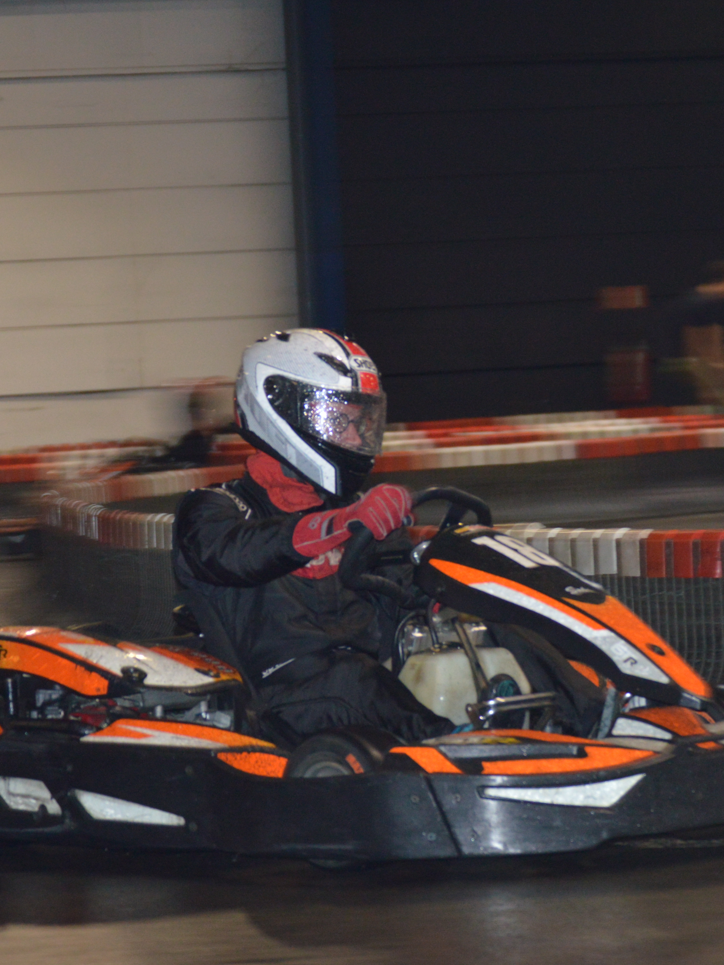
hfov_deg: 9.3
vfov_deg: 12.3
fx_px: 4461
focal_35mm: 160
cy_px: 502
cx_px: 548
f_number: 4.2
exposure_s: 1/60
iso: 800
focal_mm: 62
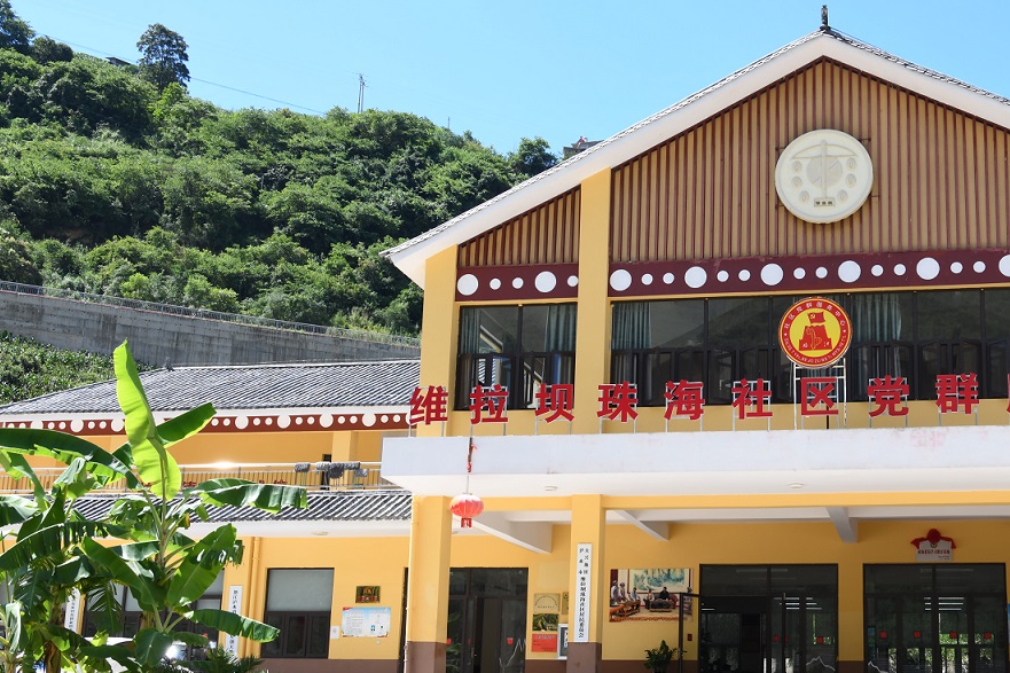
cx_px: 745
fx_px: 1346
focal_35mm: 48
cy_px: 435
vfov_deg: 27.9
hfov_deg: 40.1
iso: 200
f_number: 13
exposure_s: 1/100
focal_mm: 32
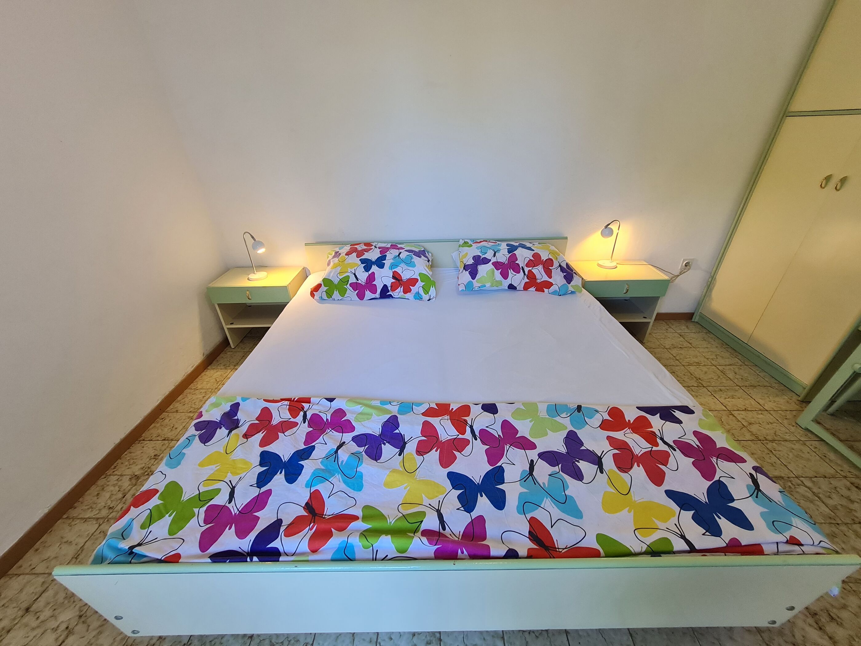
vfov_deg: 89.9
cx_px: 430
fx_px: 323
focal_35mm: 13
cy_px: 323
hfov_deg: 106.2
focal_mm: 1.74
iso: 125
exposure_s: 1/50
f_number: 2.2
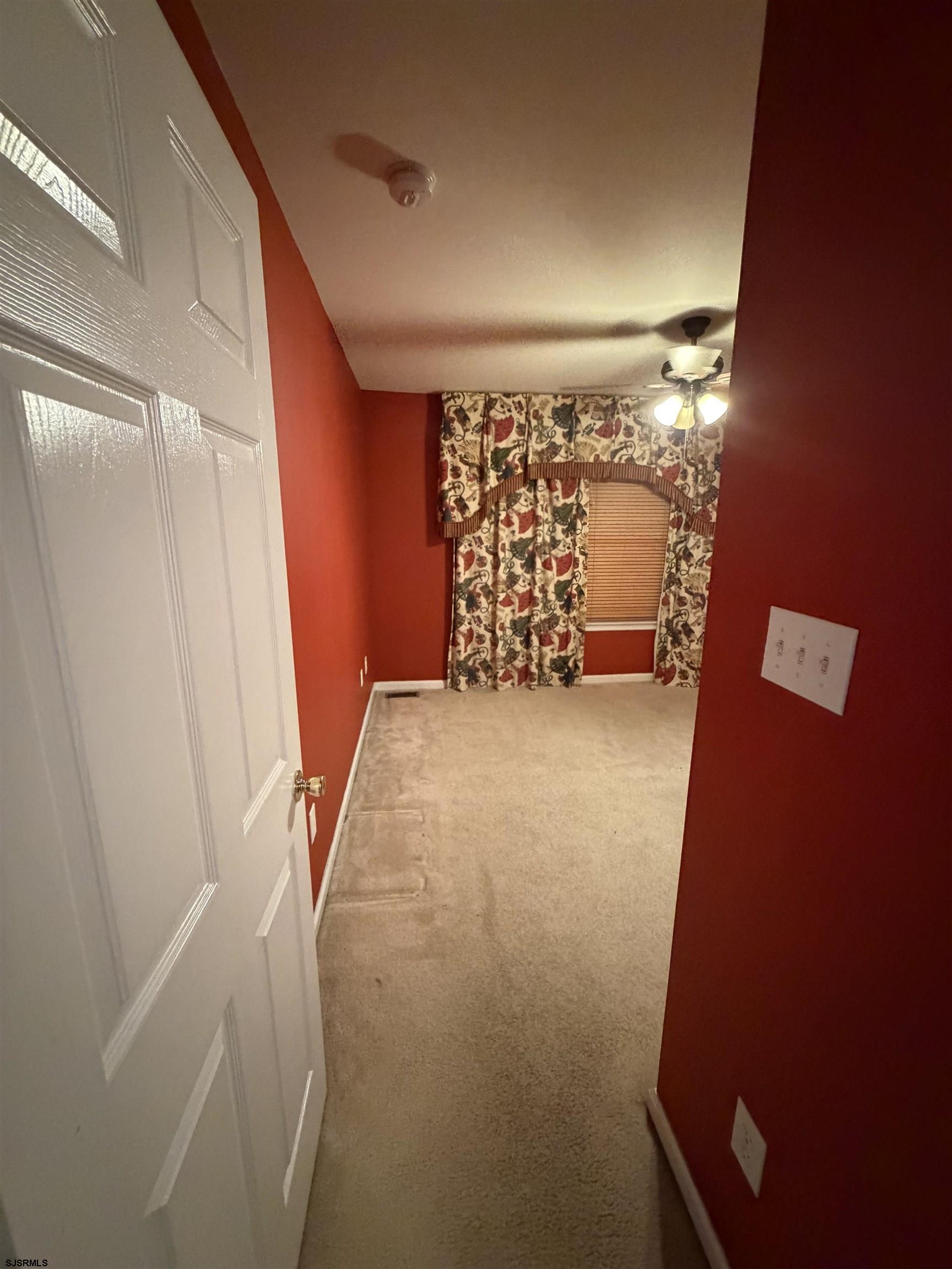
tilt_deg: -11.6
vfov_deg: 102.1
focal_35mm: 14
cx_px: 476
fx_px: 513
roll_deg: -0.7
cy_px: 634
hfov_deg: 85.7
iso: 1000
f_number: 2.2
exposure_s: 1/40
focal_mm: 2.22
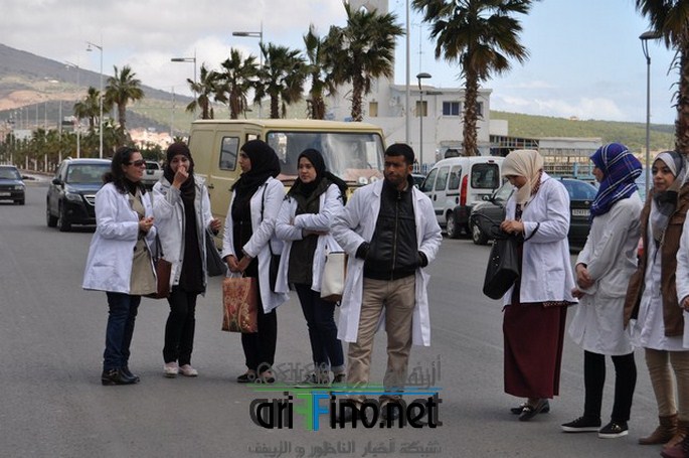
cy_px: 229
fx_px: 1577
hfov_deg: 24.6
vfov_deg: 16.5
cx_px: 344
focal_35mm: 82
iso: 200
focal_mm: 55
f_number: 9
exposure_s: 1/320
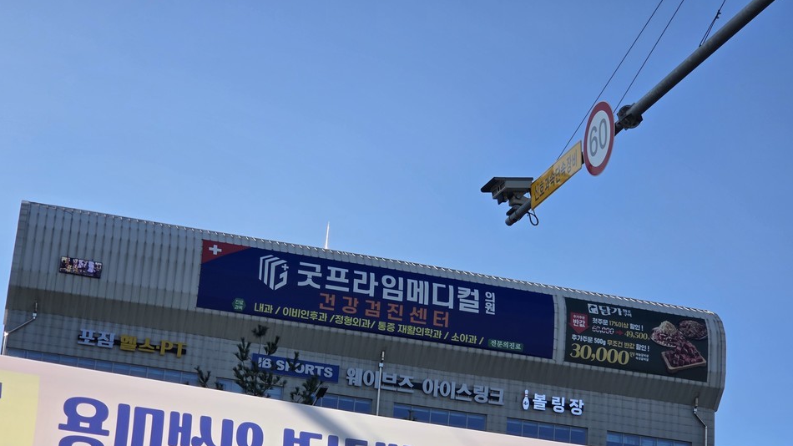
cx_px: 398
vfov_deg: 15.9
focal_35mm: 76
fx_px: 1598
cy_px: 290
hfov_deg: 27.9
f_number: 2.4
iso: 25
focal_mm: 7
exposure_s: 1/1235
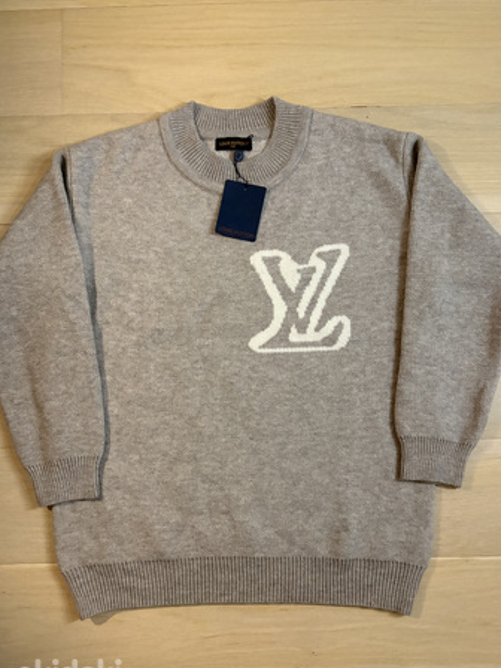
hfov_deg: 48.2
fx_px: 560
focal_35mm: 29
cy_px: 352
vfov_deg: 61.6
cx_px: 253
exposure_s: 1/51
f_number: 1.6
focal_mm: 5.96
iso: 500
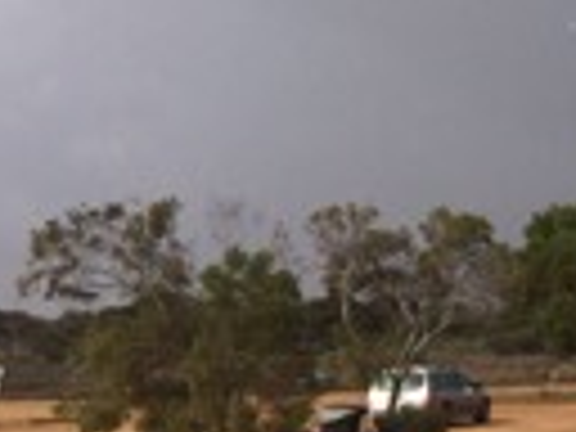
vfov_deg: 11.8
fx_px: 1963
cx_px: 868
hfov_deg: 15.4
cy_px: -288
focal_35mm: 118
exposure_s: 1/2740
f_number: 2.2
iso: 32
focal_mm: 4.15
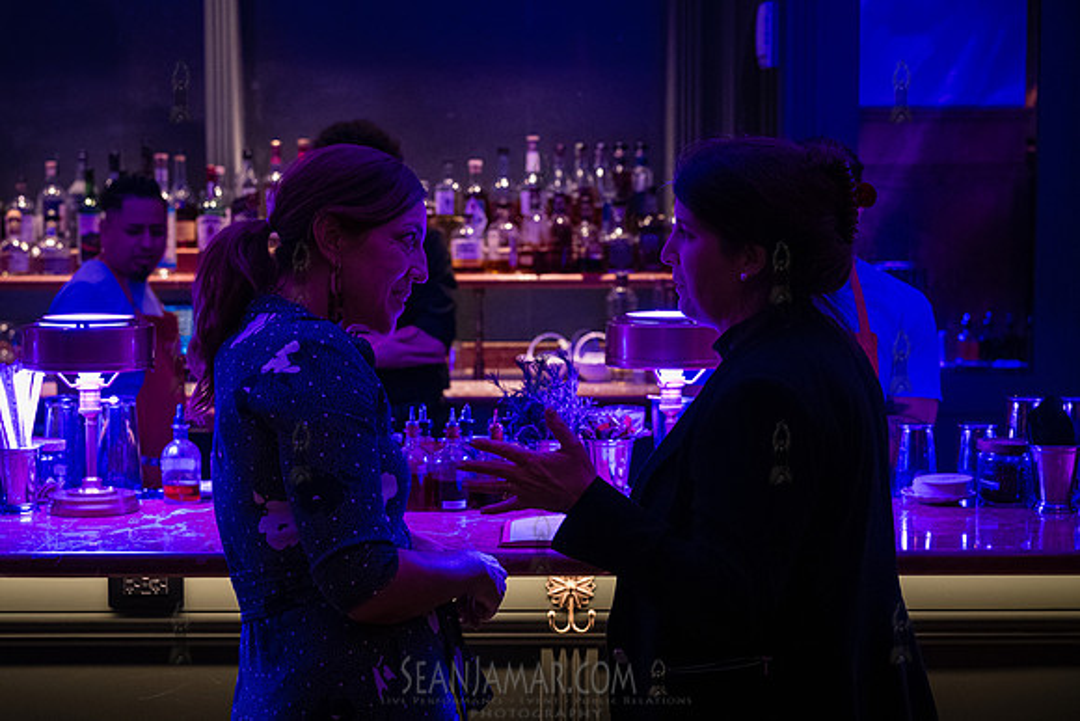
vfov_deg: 22.7
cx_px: 477
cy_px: 380
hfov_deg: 33.4
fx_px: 1799
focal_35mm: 60
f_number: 3.5
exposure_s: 1/250
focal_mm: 53
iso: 8000
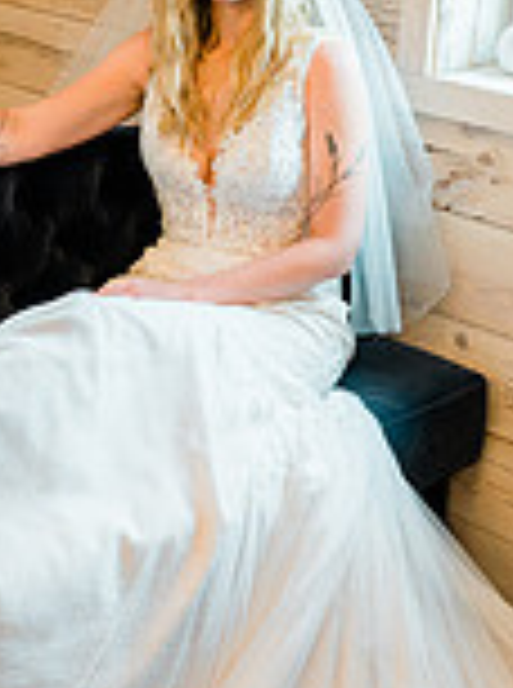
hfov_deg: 21.5
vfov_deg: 28.6
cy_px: 324
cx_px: 241
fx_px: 1349
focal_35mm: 68
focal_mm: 24
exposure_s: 1/200
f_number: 2.8
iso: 500
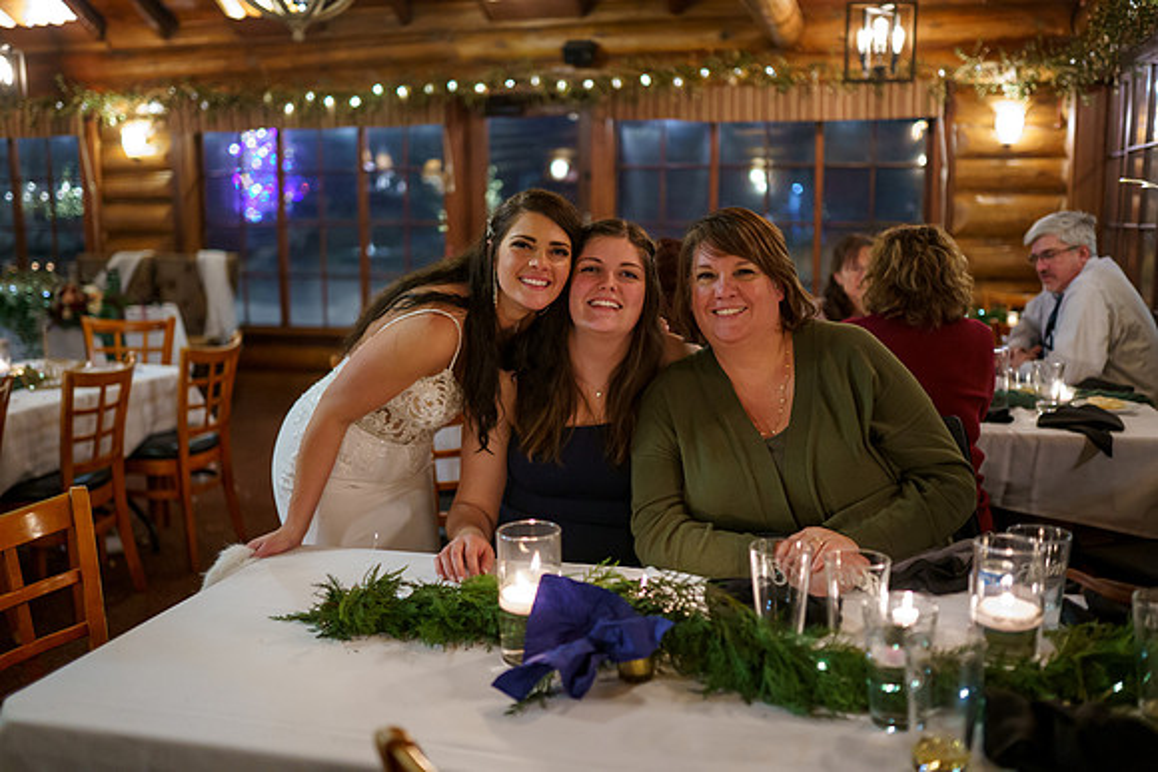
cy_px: 386
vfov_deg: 37.9
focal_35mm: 35
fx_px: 1126
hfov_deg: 54.4
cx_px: 579
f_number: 1.4
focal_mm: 35
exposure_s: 1/250
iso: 5000
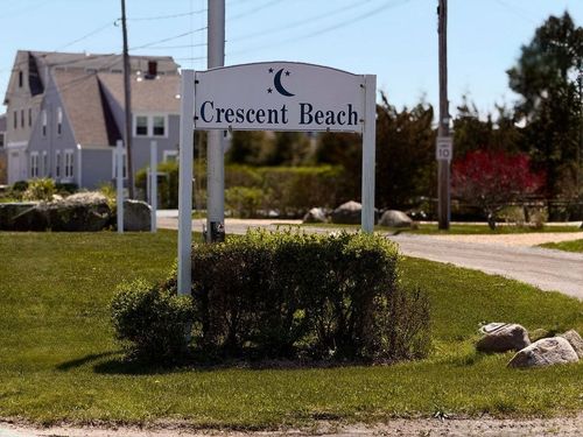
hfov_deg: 19.6
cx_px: 292
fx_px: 1684
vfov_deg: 14.8
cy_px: 218
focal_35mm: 100
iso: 25
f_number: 2.8
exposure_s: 1/717
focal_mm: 16.89
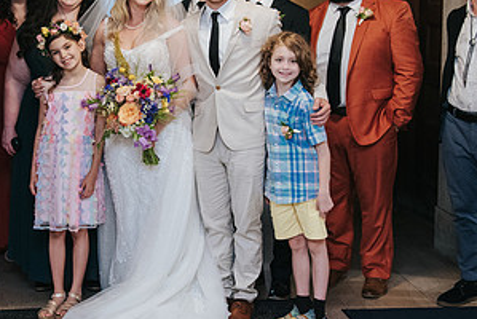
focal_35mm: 74
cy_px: 124
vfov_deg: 18.4
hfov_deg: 27.0
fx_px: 981
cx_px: 136
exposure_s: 1/60
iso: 3200
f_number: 4
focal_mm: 38
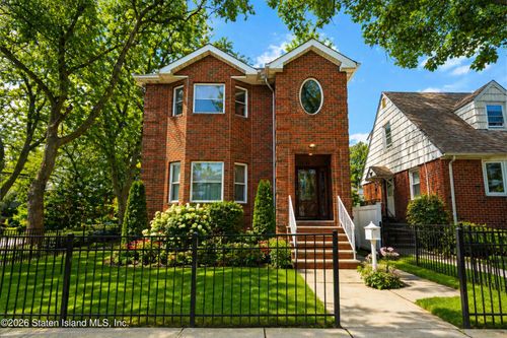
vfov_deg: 64.5
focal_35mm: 19
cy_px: 169
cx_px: 254
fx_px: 267
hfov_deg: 86.9
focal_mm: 19
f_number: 7.1
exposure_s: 1/100
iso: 100
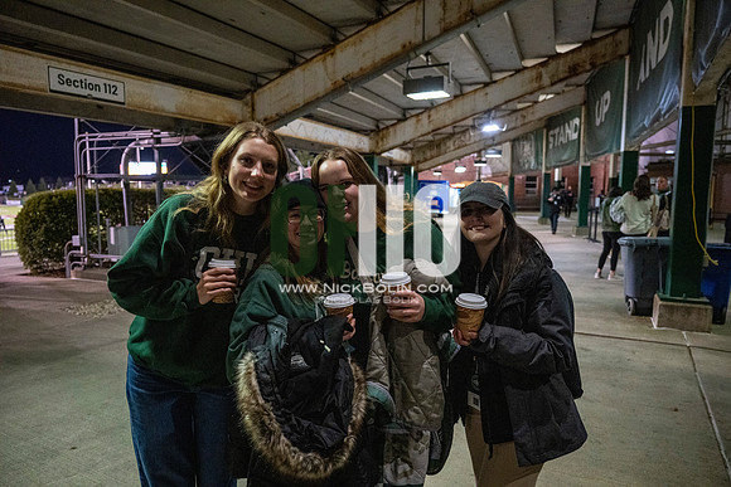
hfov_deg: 73.7
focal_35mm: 24
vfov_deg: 53.2
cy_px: 244
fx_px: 487
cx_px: 366
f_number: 3.2
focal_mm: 24
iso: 6400
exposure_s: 1/500
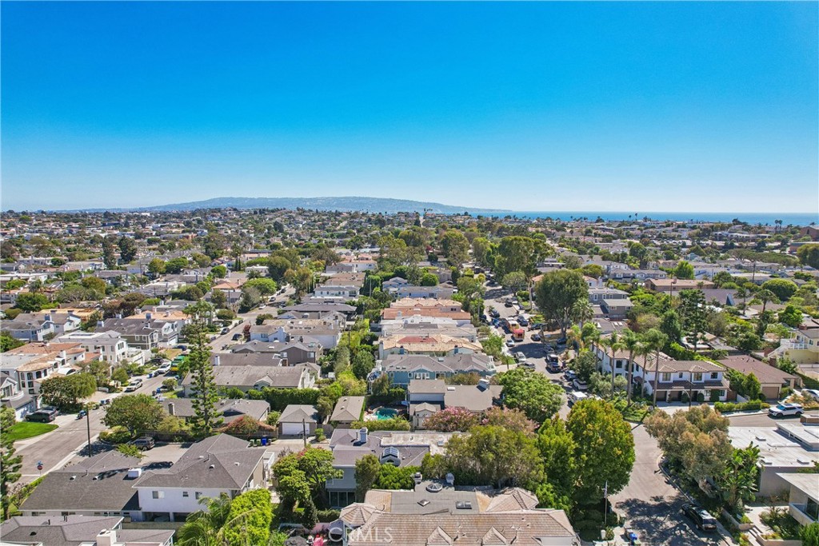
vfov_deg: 57.2
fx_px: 501
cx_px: 410
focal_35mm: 22
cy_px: 273
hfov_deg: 78.6
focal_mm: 8.4
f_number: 2.8
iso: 130
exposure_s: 1/2500
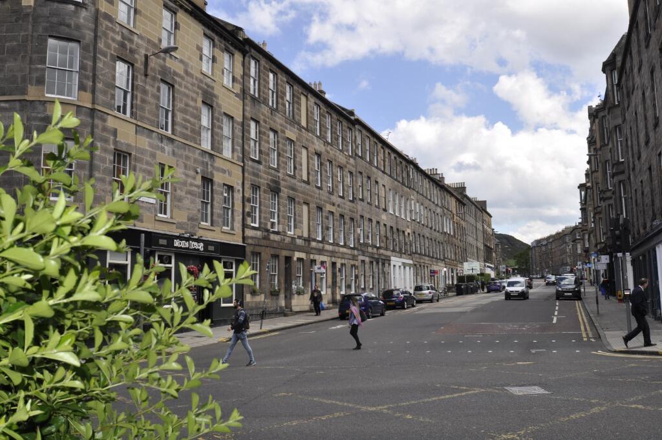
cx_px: 331
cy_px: 220
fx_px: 661
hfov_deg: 53.2
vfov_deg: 36.8
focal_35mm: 36
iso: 200
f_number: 10
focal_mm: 24
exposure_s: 1/200
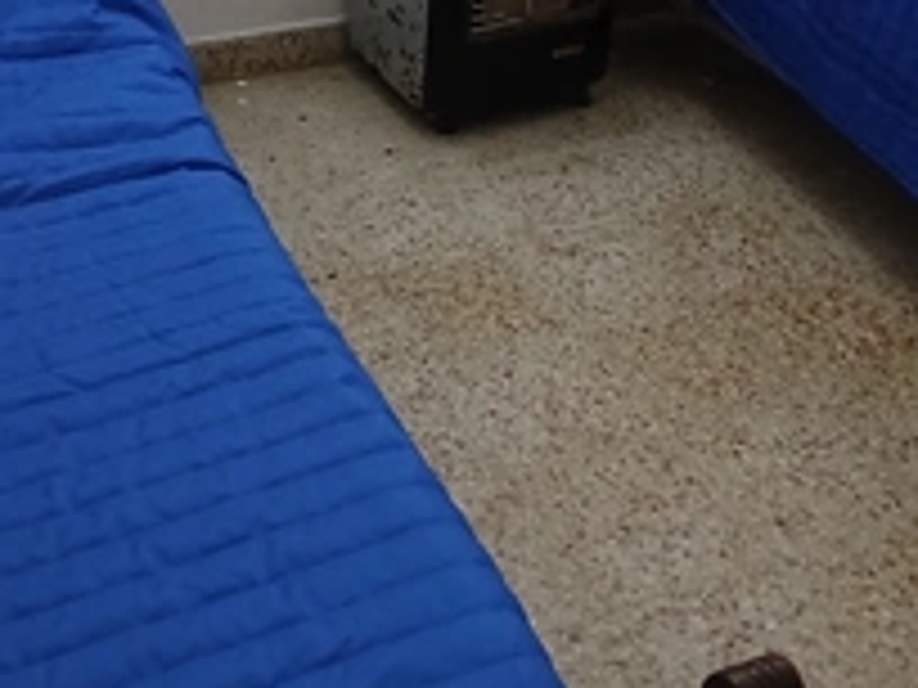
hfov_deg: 34.3
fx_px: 1485
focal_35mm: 56
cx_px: 396
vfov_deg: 25.4
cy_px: 90
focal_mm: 3.98
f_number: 1.8
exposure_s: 1/16.7
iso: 1000
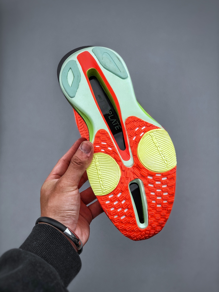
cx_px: 110
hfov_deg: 25.7
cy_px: 146
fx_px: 481
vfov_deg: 33.8
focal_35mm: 57
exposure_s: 1/100
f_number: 2.8
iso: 32
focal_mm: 6.6
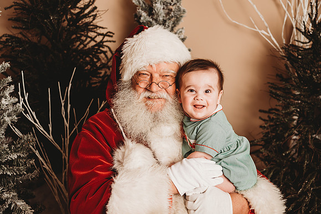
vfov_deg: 24.6
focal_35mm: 55
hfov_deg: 36.2
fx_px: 491
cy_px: 107
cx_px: 160
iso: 100
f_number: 4
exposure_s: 1/160
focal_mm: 55
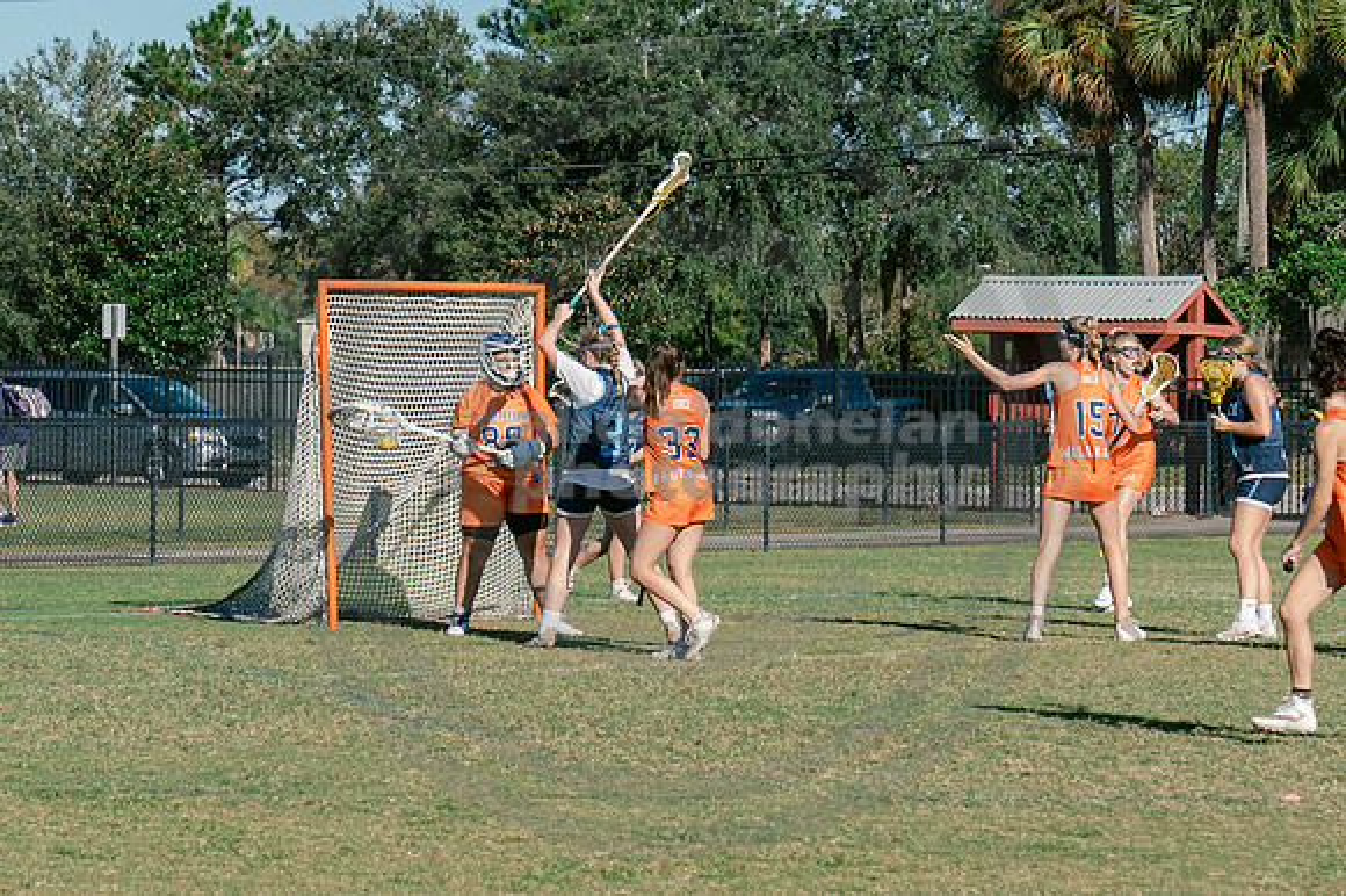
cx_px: 242
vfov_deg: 7.7
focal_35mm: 178
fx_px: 6663
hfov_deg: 11.5
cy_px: 413
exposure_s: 1/1600
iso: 250
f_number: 5.6
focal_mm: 70
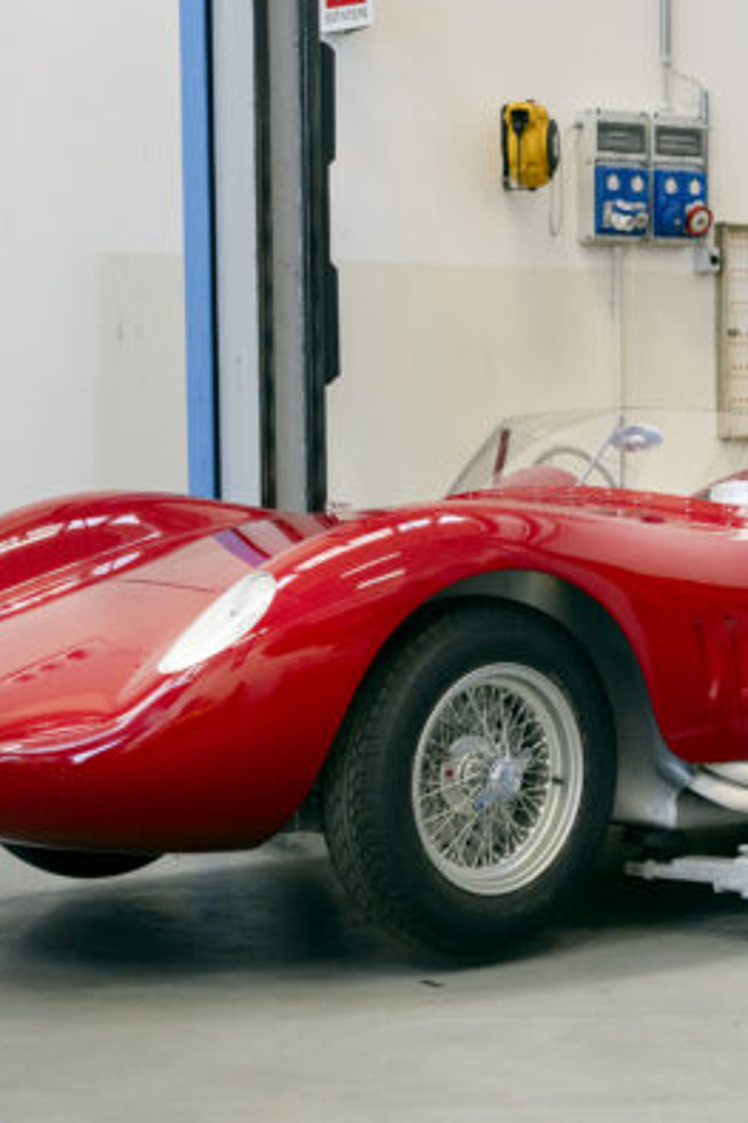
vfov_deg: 21.2
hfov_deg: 14.2
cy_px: 643
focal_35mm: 96
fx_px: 2994
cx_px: 542
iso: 1000
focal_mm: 37
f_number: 5
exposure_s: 1/125
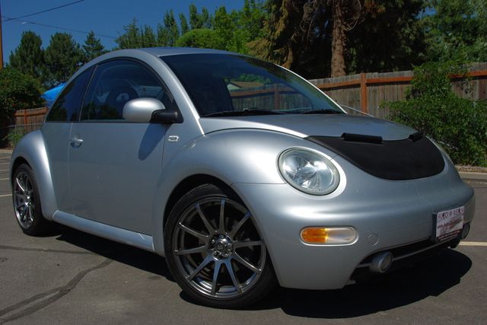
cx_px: 244
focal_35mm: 36
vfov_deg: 36.9
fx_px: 487
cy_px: 162
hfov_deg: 53.1
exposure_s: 1/500
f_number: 9.5
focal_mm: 24.38
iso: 100
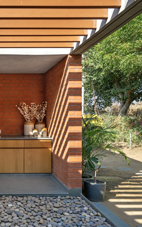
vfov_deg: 54.0
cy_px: 112
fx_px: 223
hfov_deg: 32.3
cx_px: -2
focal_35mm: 36
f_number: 9
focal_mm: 23
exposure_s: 1/50
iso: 100
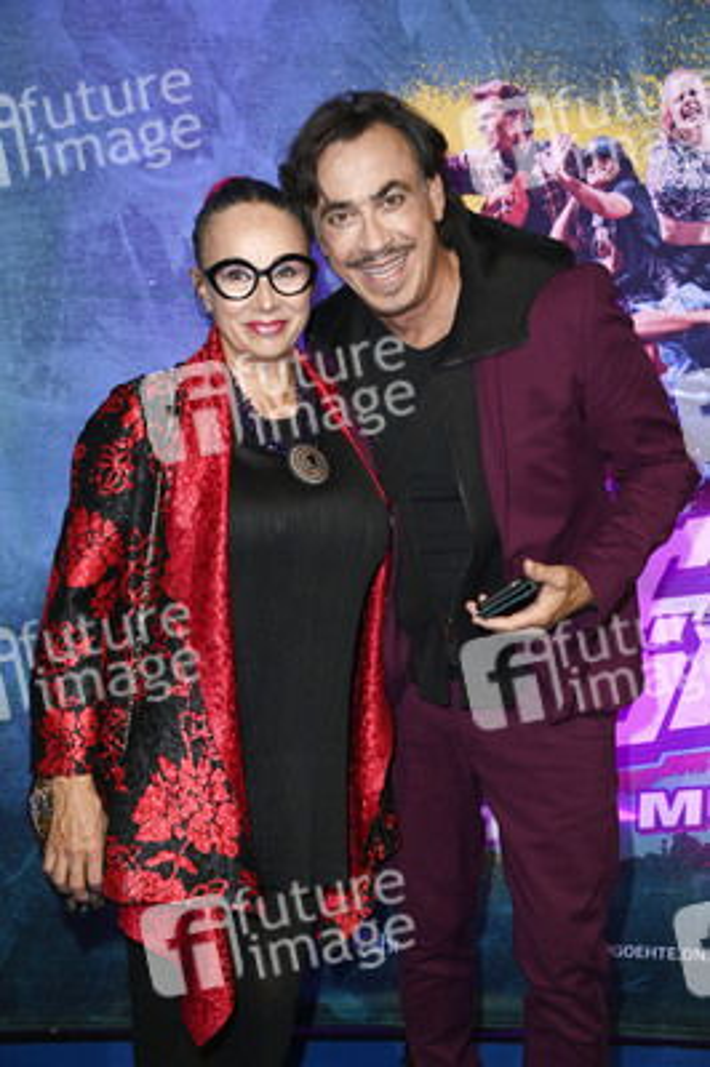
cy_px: 534
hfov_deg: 28.0
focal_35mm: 48
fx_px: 1422
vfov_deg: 41.1
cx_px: 355
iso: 1250
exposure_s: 1/250
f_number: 5
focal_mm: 48
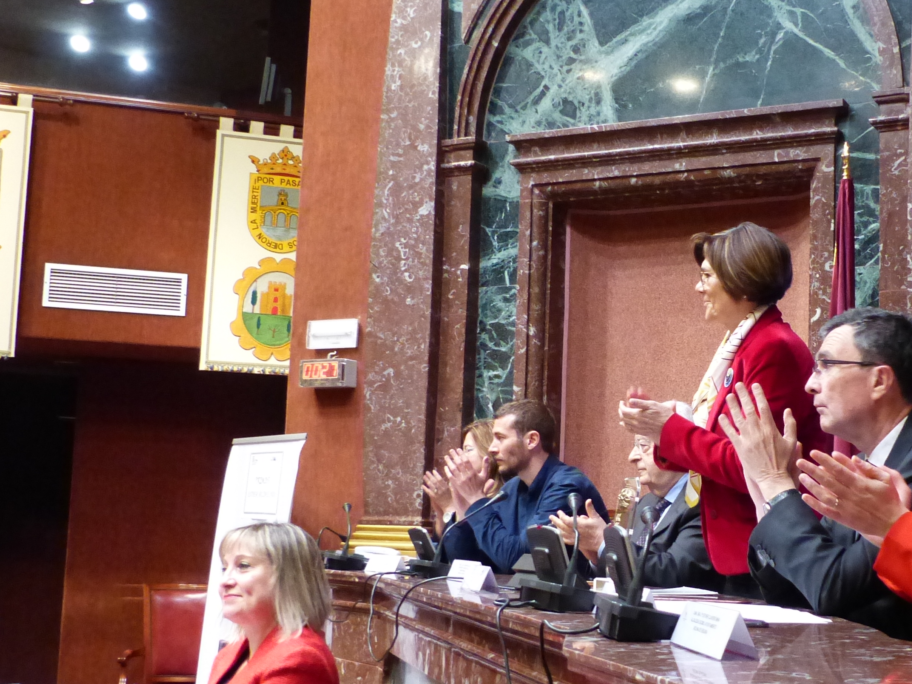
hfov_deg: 35.3
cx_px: 692
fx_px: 1396
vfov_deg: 27.5
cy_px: 374
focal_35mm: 53
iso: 800
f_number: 2.8
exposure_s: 1/40
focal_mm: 5.8
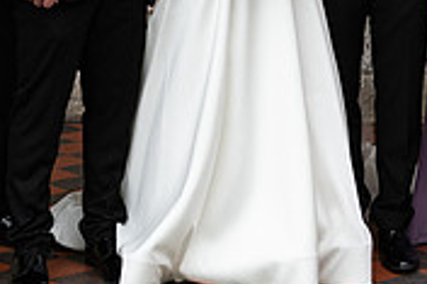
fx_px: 1564
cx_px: 345
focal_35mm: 132
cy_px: -113
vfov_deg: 10.1
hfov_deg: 15.4
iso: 320
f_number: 5
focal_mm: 40
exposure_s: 1/160
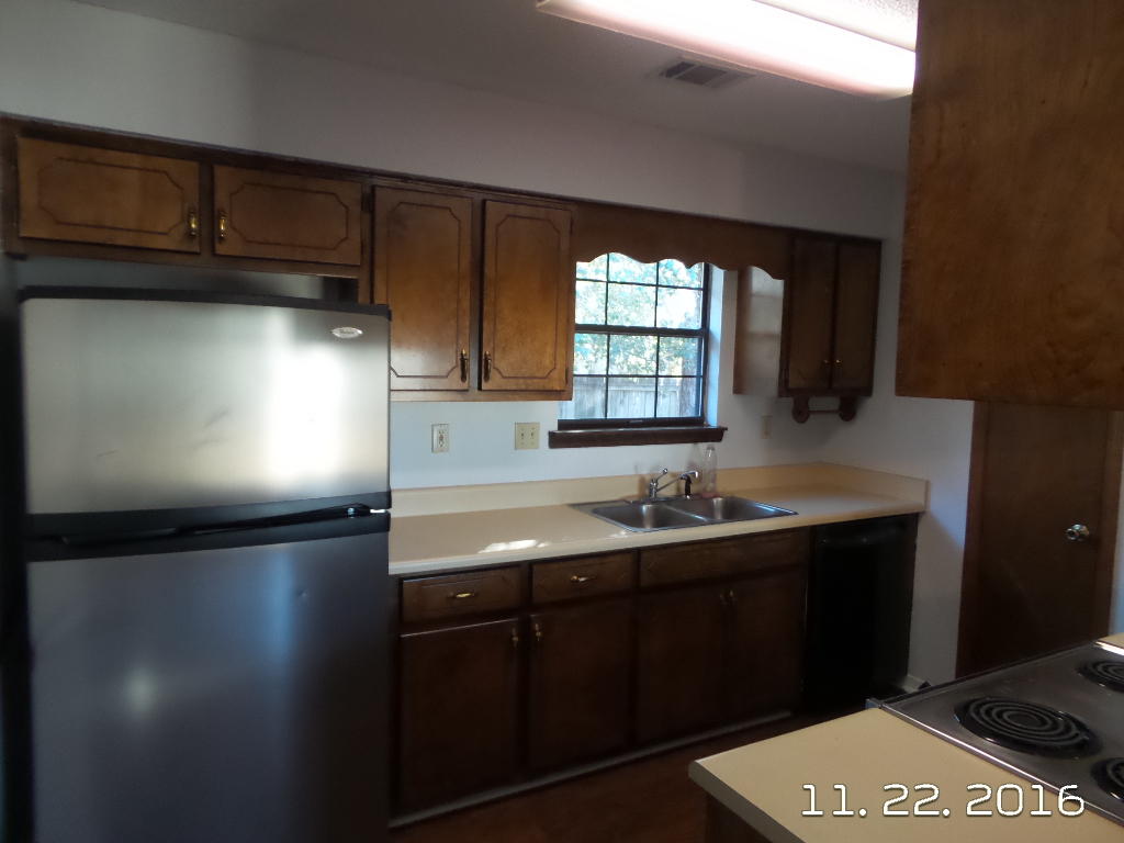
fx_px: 747
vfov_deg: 58.9
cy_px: 422
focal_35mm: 23
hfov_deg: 73.9
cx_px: 562
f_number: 2.8
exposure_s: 1/30
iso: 640
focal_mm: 4.1
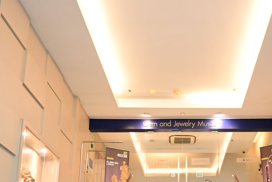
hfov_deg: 39.2
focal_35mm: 50
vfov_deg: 25.6
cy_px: 184
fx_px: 378
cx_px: 178
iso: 4000
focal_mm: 16
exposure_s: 1/100
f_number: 3.5
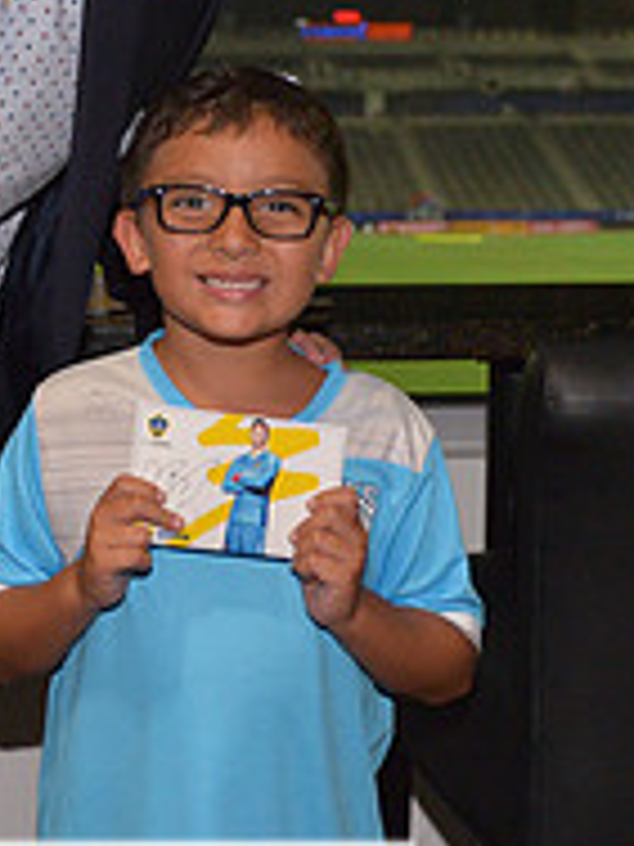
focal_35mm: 77
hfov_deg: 18.9
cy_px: 227
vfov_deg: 25.1
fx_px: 1880
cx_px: 94
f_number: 3.2
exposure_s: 1/1600
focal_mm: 26
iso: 2500
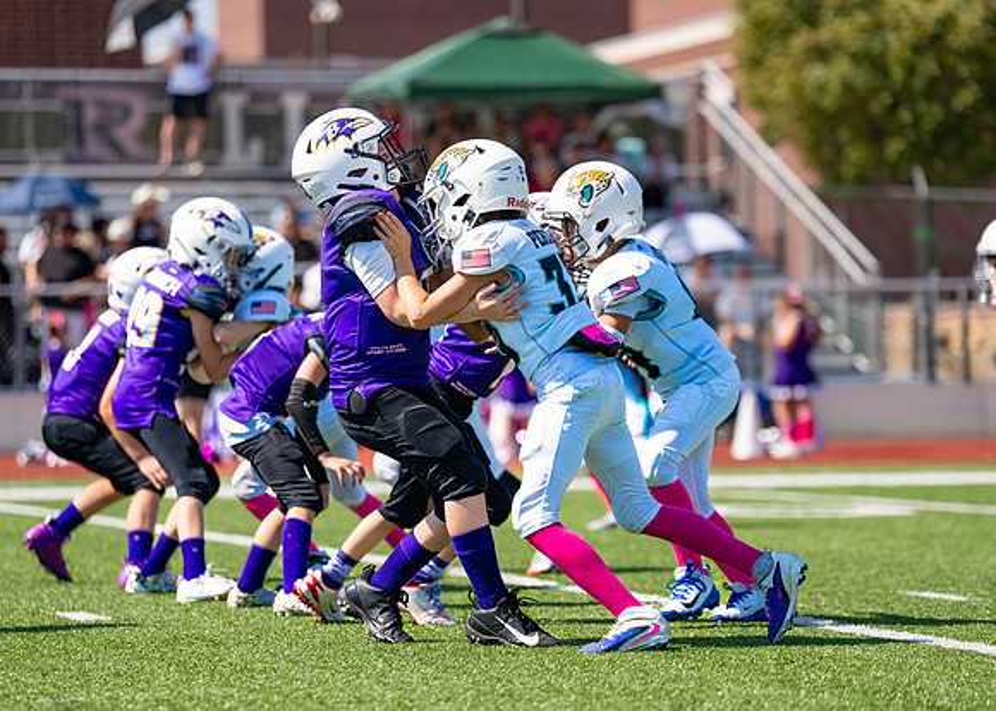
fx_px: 5026
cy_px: 398
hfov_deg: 11.3
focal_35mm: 178
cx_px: 536
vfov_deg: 8.1
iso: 100
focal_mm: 143
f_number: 2.8
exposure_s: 1/2000
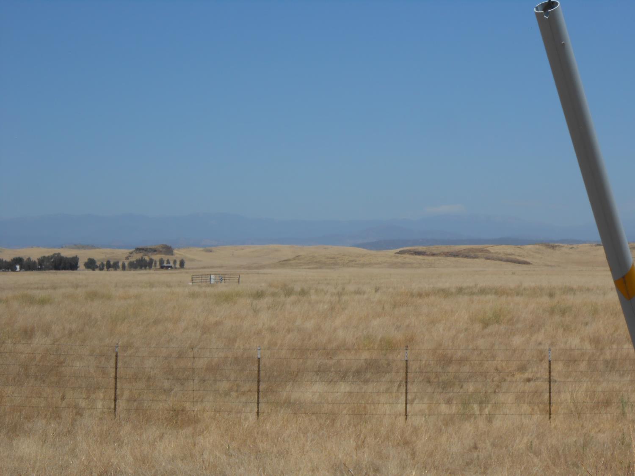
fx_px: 1706
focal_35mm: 93
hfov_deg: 21.1
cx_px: 318
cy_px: 238
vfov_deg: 15.9
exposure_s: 1/1250
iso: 80
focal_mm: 16.5
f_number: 4.6
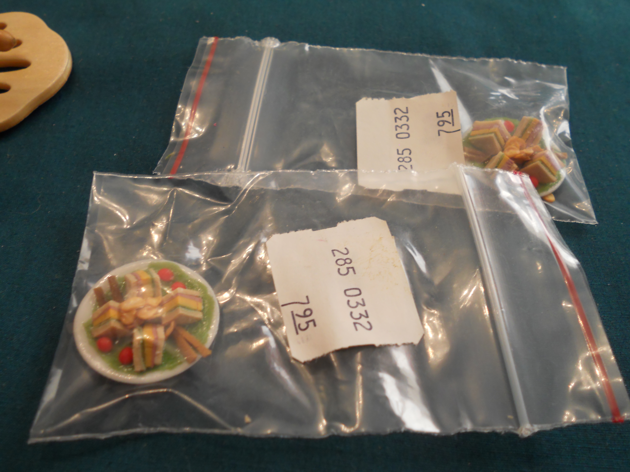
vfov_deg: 44.2
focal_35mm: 32
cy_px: 236
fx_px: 582
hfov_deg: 56.8
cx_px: 315
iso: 160
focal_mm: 5.8
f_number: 3.5
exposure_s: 1/30
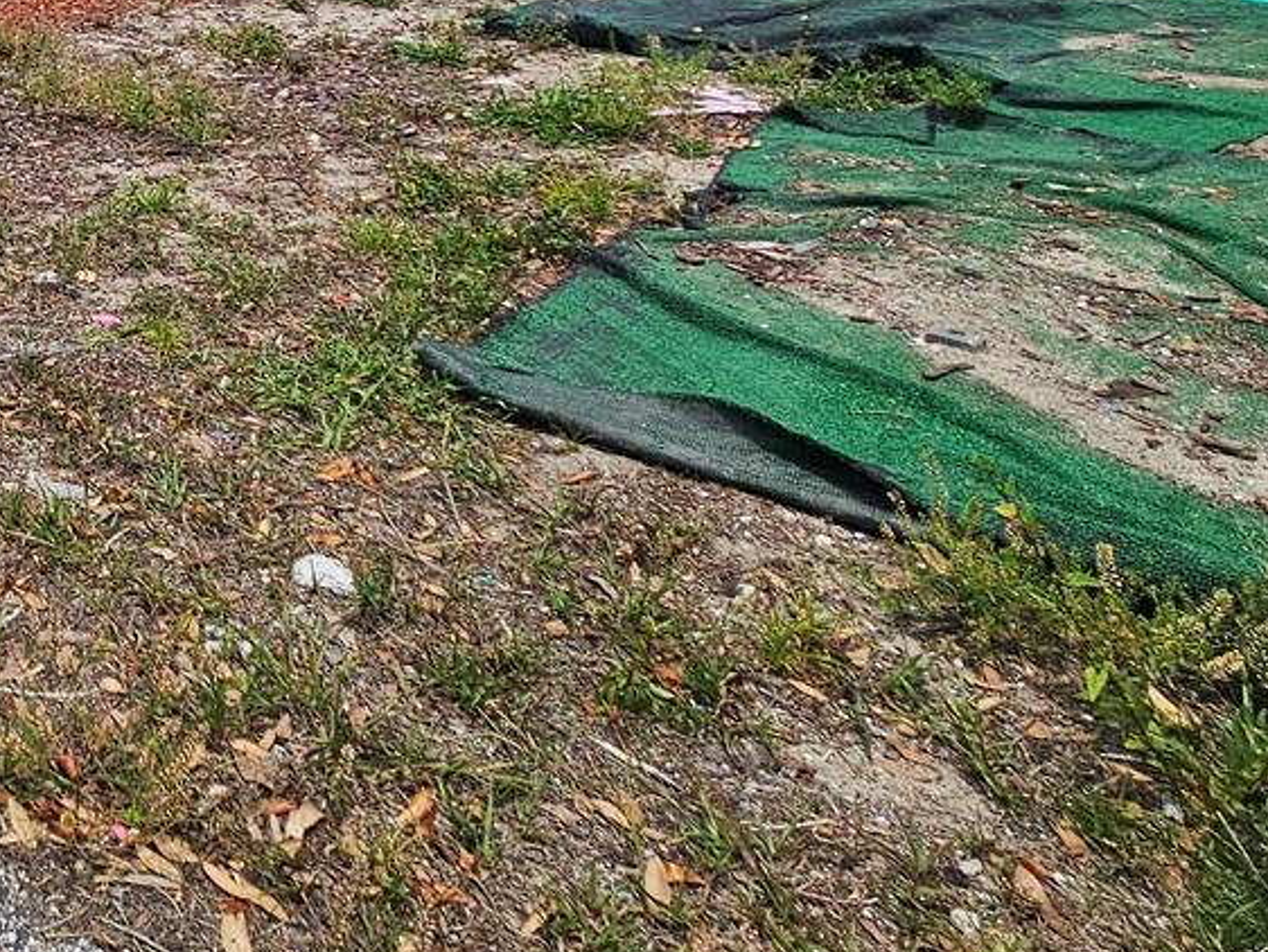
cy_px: -192
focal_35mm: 37
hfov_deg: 39.6
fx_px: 1356
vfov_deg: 32.1
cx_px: -167
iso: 50
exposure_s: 1/2628
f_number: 2.2
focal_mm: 2.2
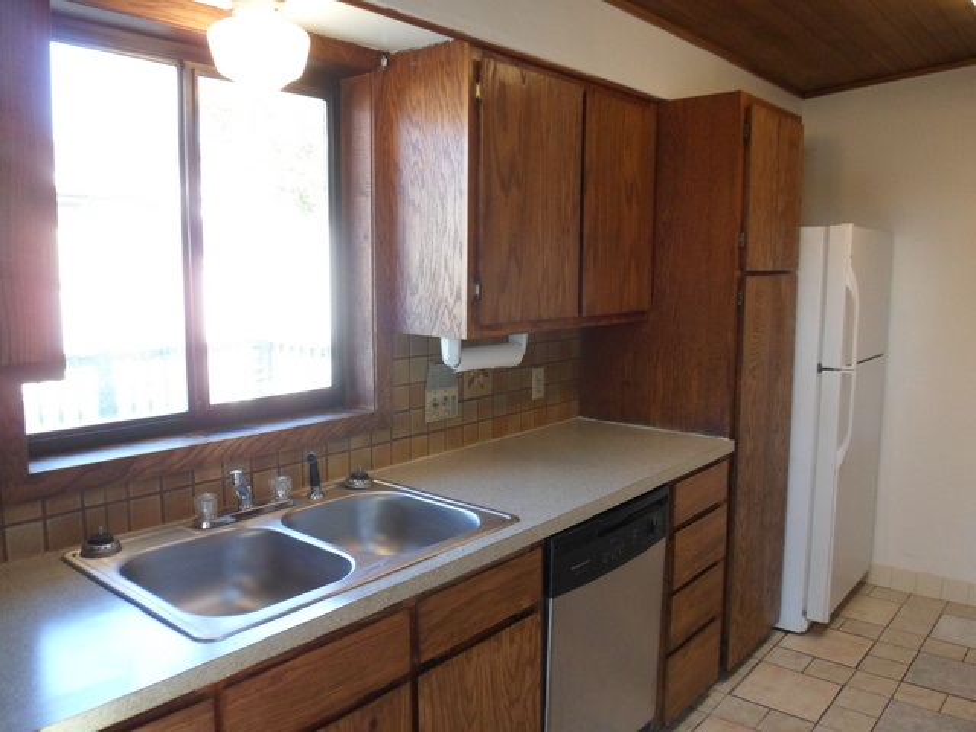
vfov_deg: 51.4
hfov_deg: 65.3
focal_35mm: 27
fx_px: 761
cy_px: 366
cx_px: 488
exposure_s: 1/30
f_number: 3.3
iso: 240
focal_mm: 4.9
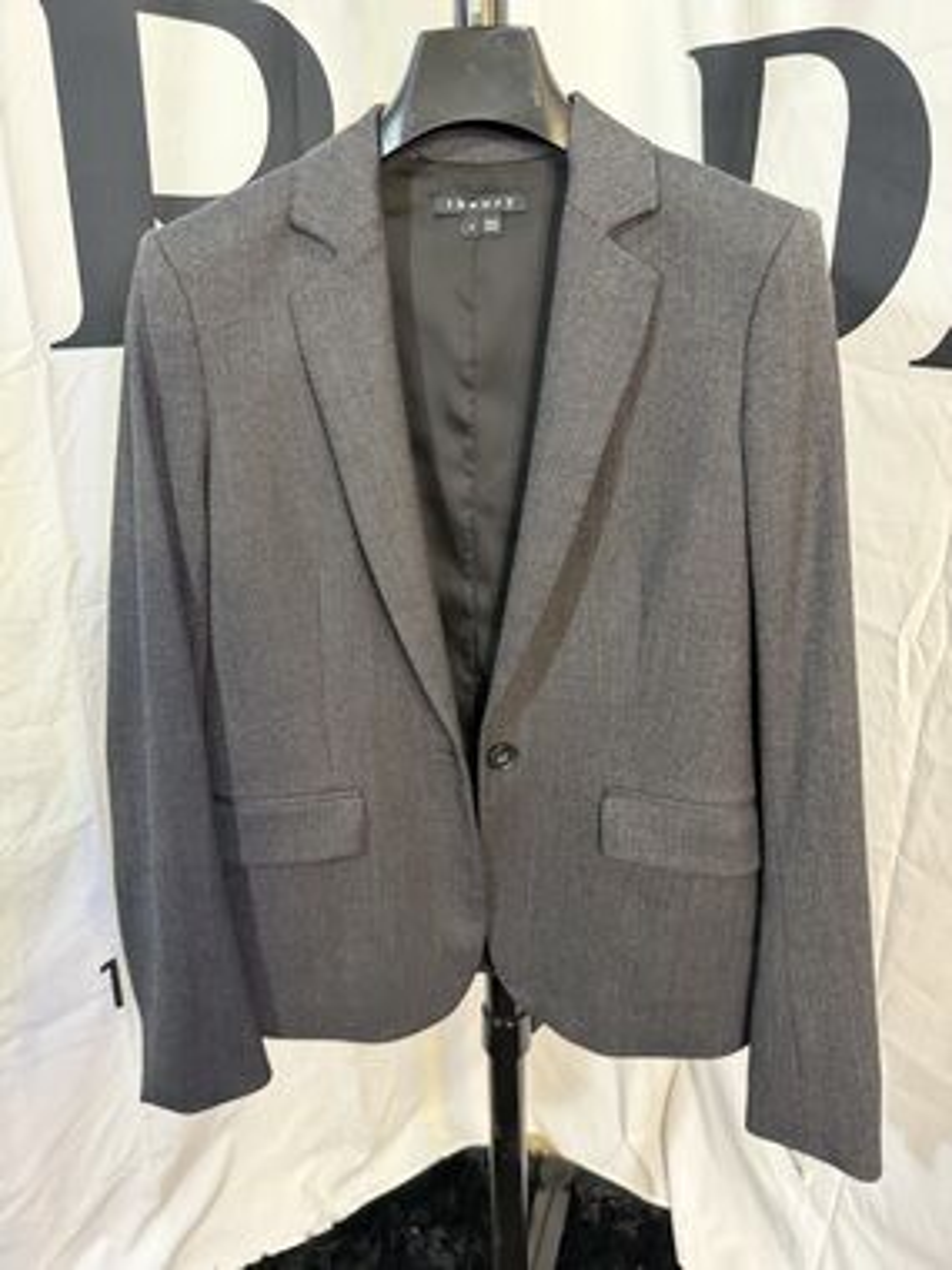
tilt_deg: -20.2
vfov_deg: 71.6
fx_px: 880
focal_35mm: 24
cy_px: 635
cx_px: 476
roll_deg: -0.4
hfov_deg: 56.8
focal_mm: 6.76
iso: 640
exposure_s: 1/60
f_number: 1.78
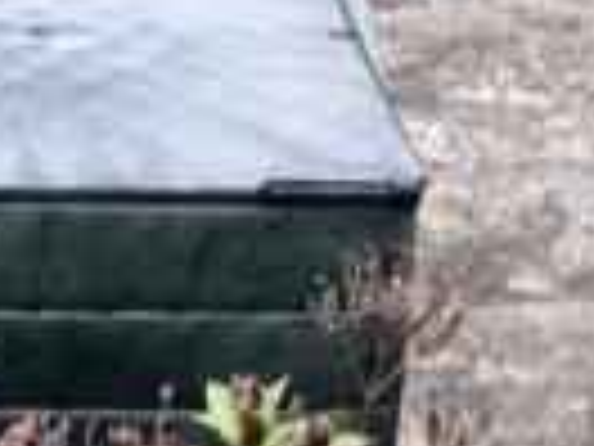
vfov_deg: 6.1
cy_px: -131
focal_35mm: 240
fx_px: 4118
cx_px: -248
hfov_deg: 8.1
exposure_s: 1/50
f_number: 2.4
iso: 32
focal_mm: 3.3
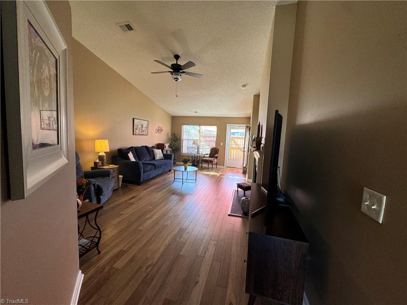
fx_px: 165
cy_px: 152
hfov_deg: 102.1
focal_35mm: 14
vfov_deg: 85.7
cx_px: 204
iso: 160
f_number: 2.2
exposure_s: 1/120
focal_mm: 2.22
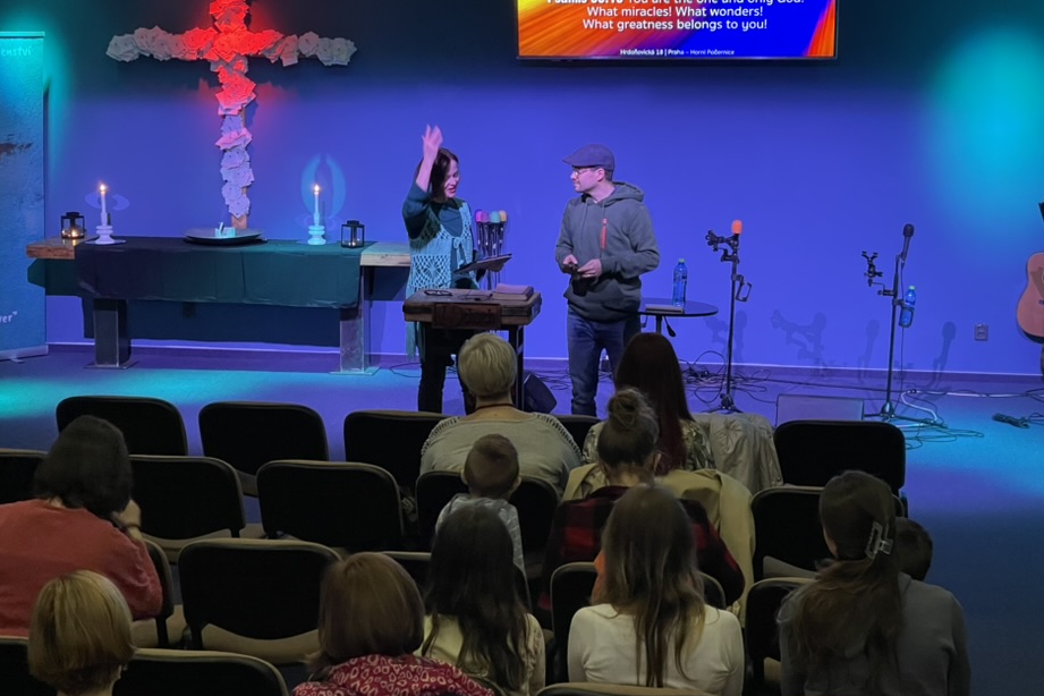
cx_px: 554
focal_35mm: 74
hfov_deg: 27.3
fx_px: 2146
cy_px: 300
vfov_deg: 18.4
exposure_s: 1/59
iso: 640
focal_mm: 7.5
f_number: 2.2
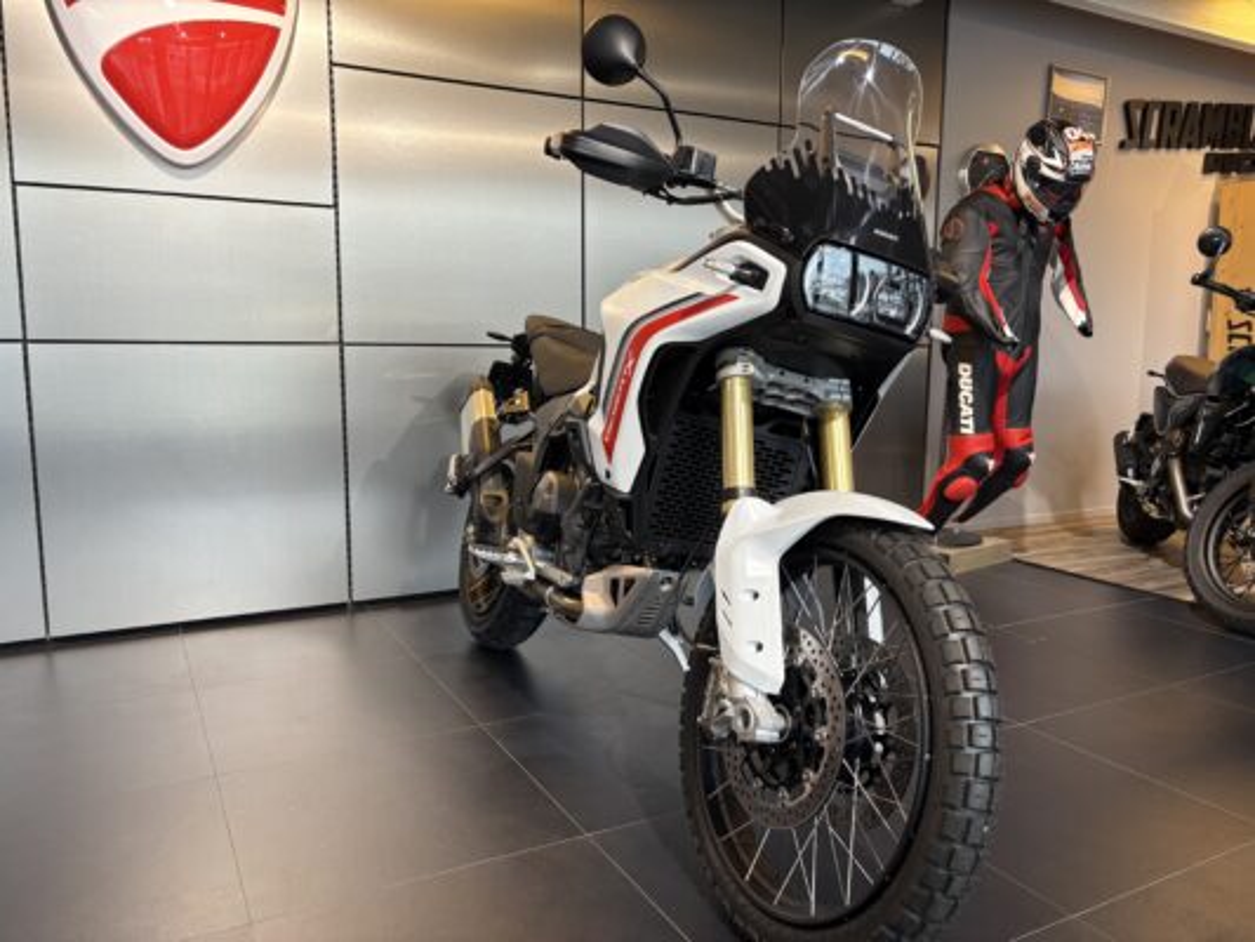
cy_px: 471
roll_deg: +0.1
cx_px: 628
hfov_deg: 67.3
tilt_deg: -7.4
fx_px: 943
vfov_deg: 53.1
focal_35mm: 26
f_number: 1.6
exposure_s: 1/50
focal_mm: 5.96
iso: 100
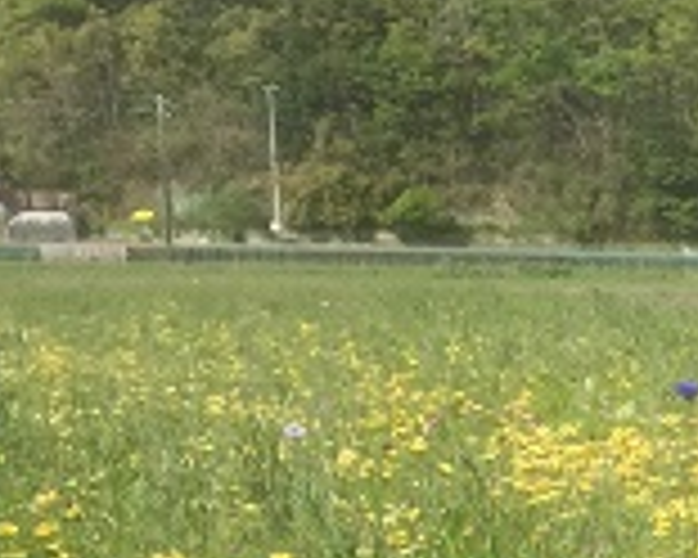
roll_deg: -0.1
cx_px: 1340
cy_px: 846
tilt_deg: -13.3
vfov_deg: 12.3
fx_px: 2458
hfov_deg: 14.0
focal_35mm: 119
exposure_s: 1/1582
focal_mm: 4.15
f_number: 2.2
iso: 32
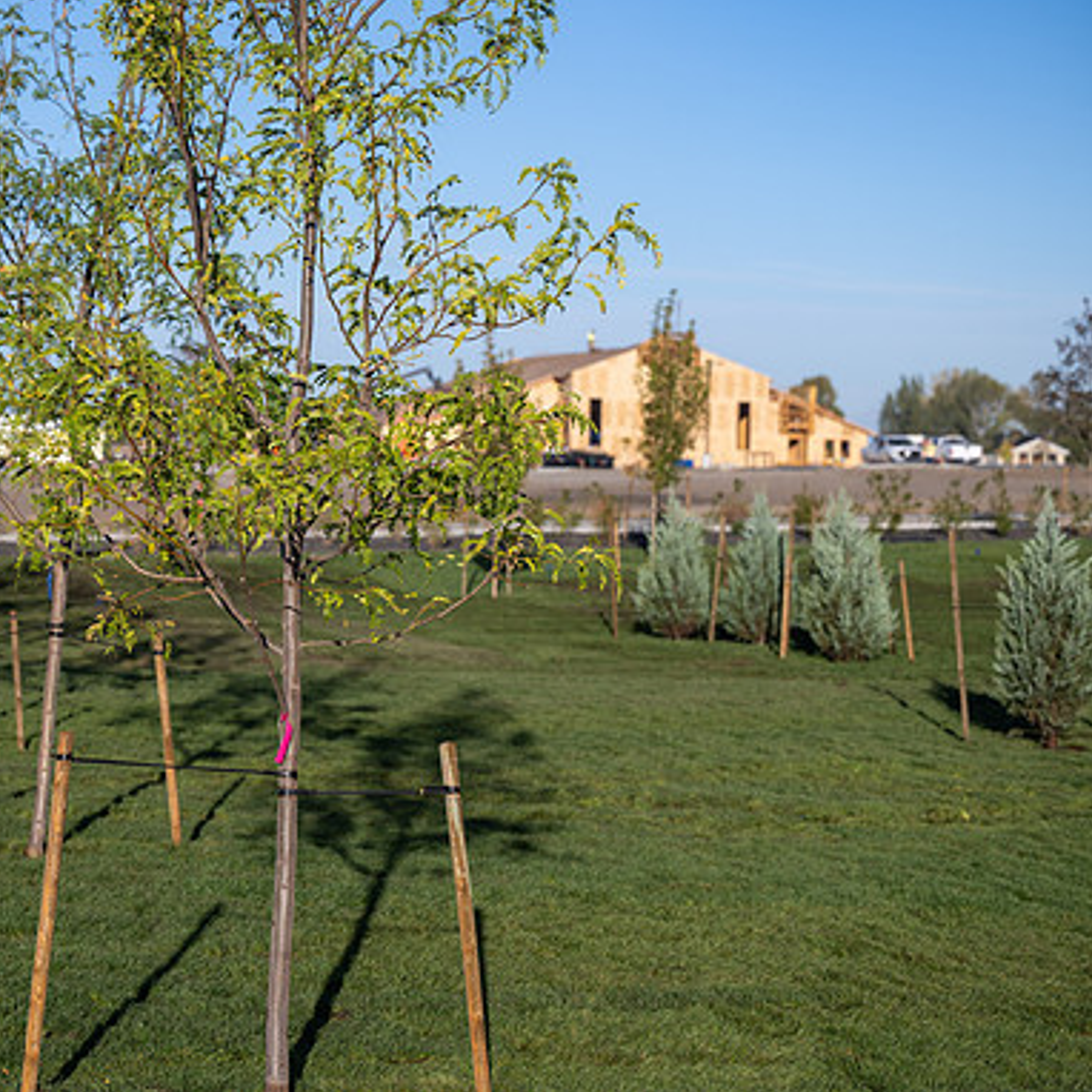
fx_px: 3962
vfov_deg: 15.7
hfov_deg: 15.6
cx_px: 303
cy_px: 545
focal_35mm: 111
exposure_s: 1/1600
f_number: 4
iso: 100
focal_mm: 86
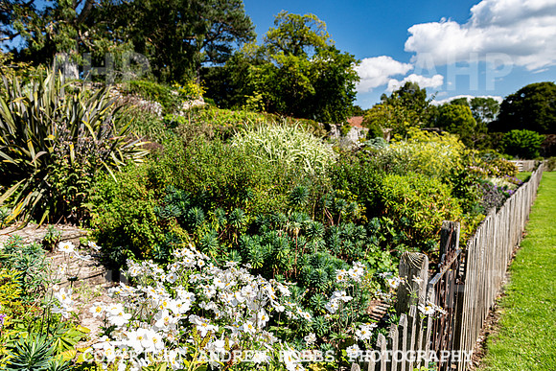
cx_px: 278
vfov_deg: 53.2
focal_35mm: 24
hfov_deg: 73.7
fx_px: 371
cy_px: 186
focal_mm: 24
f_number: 5.6
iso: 64
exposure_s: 1/1000
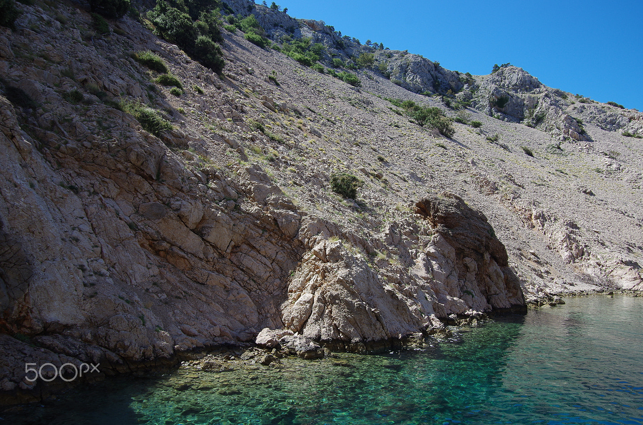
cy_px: 212
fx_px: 481
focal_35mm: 27
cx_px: 322
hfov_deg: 67.5
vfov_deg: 47.7
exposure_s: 1/250
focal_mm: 18
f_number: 5.6
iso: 100
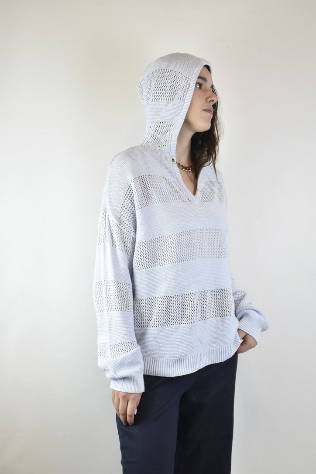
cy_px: 237
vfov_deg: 42.3
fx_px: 612
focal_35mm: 46
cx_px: 158
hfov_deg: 28.9
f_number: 16
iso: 1600
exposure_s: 1/60
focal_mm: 31
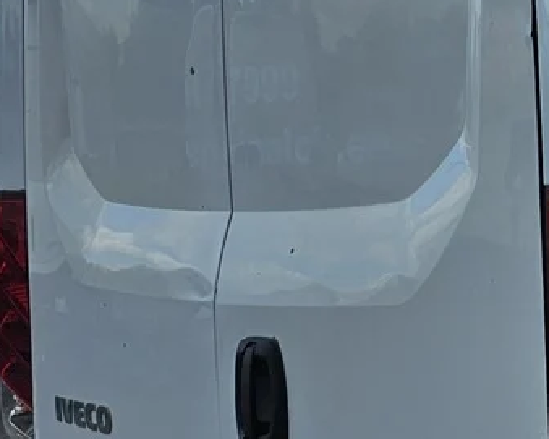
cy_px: 232
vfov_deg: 14.5
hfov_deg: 16.5
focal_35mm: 106
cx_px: 819
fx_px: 1722
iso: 16
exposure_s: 1/1461
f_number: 1.7
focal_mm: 6.3
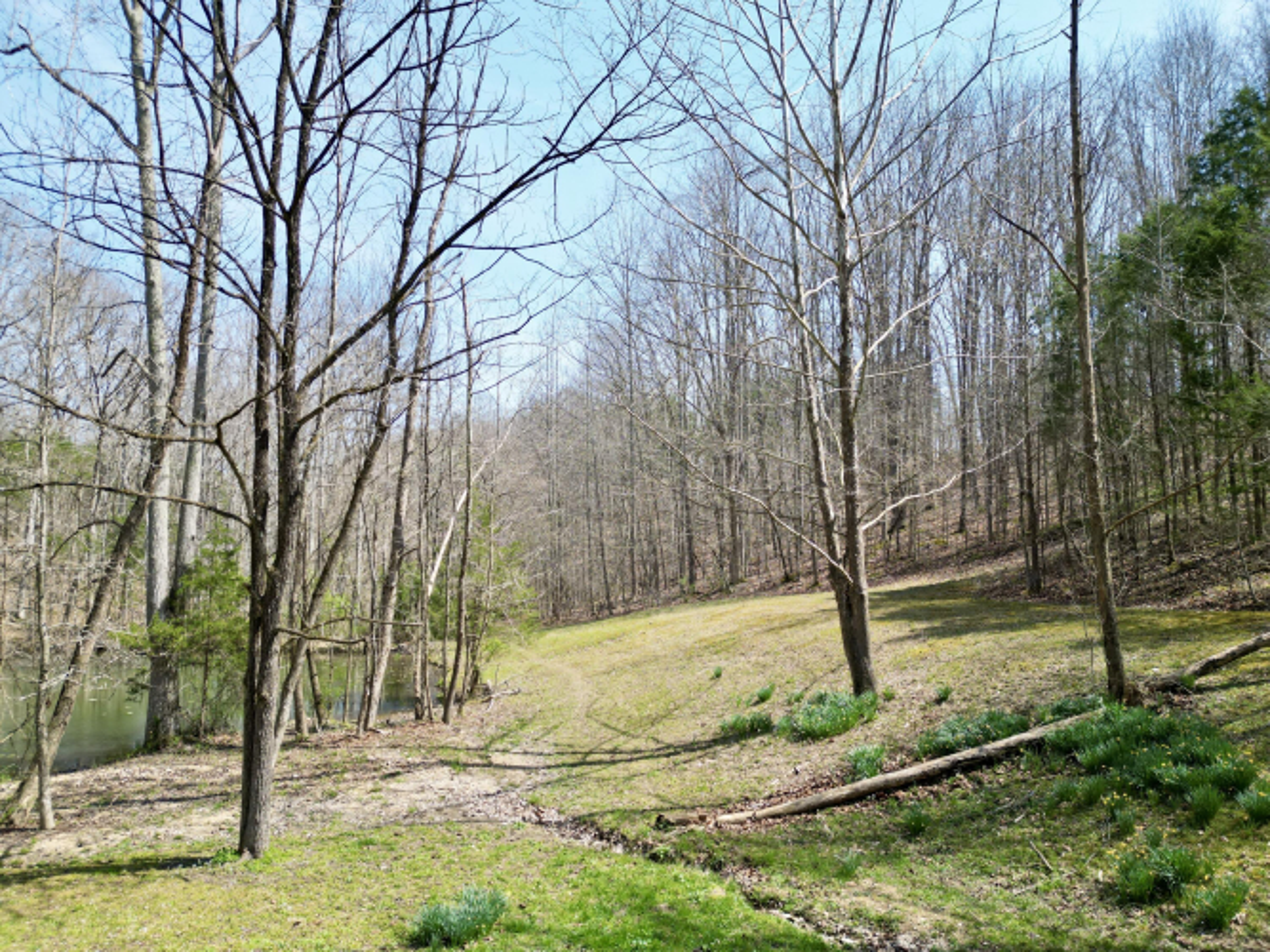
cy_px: 476
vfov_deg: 56.8
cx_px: 635
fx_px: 880
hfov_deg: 71.6
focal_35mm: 24
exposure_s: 1/1500
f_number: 1.7
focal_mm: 6.72
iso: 150
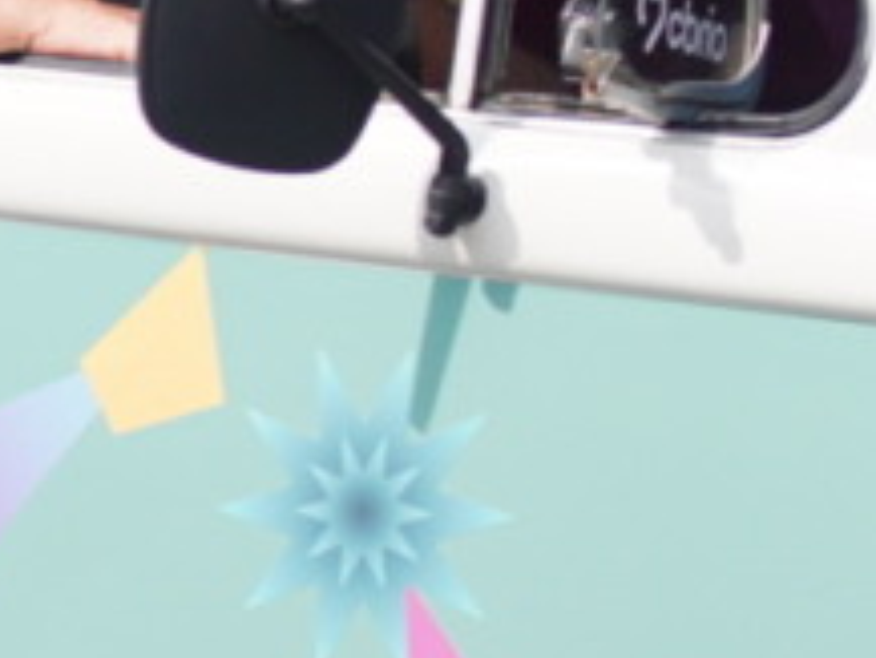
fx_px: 5113
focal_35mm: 202
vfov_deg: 7.4
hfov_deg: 9.6
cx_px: -355
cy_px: 194
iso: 125
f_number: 2.5
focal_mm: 23
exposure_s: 1/60
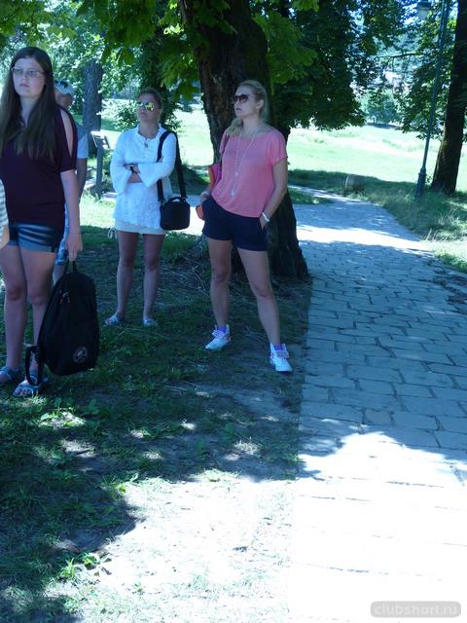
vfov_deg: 39.7
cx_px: 234
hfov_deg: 30.3
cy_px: 312
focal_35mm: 48
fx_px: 863
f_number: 4
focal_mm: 7.1
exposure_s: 1/100
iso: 100
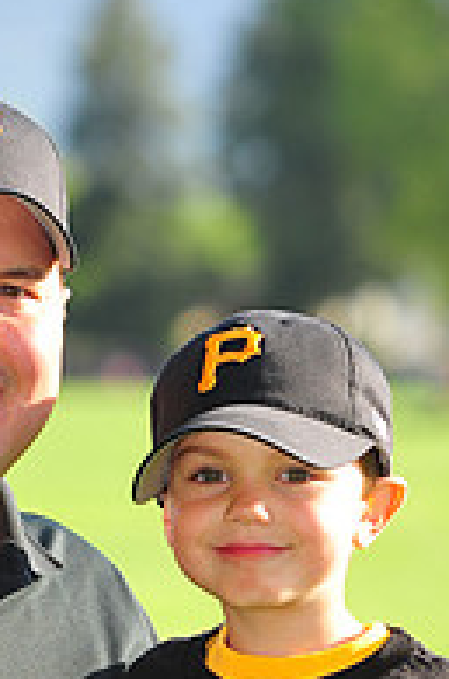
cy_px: 874
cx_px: 21
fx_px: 9253
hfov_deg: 2.8
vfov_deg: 4.2
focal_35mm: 492
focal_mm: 165
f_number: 4
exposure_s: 1/500
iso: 200
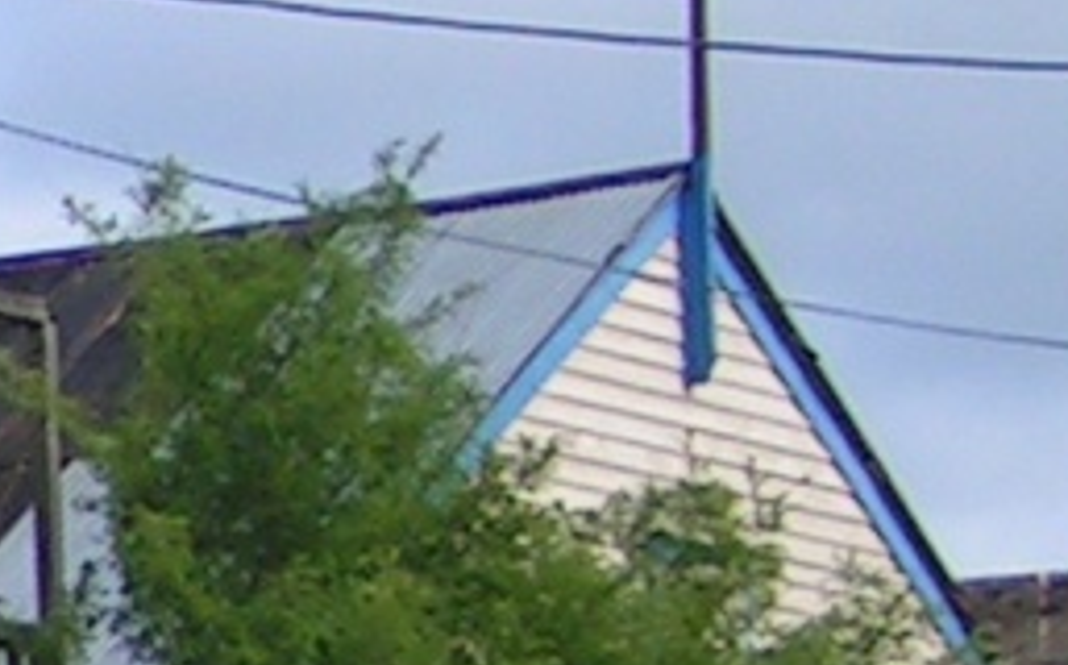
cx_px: -1862
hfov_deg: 7.6
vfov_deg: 5.2
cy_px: 686
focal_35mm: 251
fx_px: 7298
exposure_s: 1/800
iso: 50
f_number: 2.8
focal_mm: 5.8
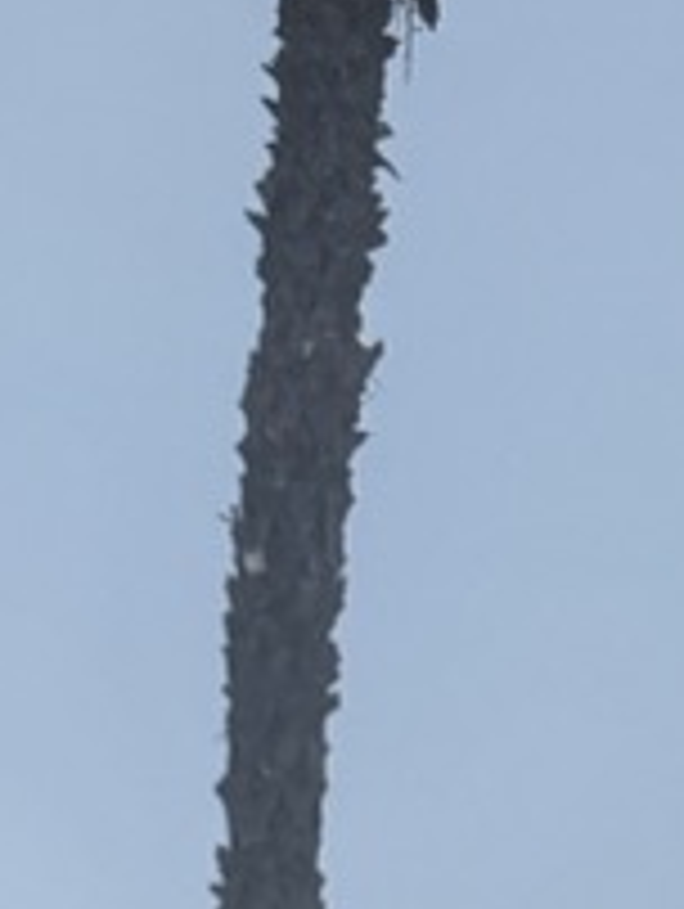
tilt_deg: +6.2
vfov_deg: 11.3
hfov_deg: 9.7
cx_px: 747
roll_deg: -0.8
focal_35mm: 152
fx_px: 3996
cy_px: 1994
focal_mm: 6.76
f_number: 1.78
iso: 80
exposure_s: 1/5814
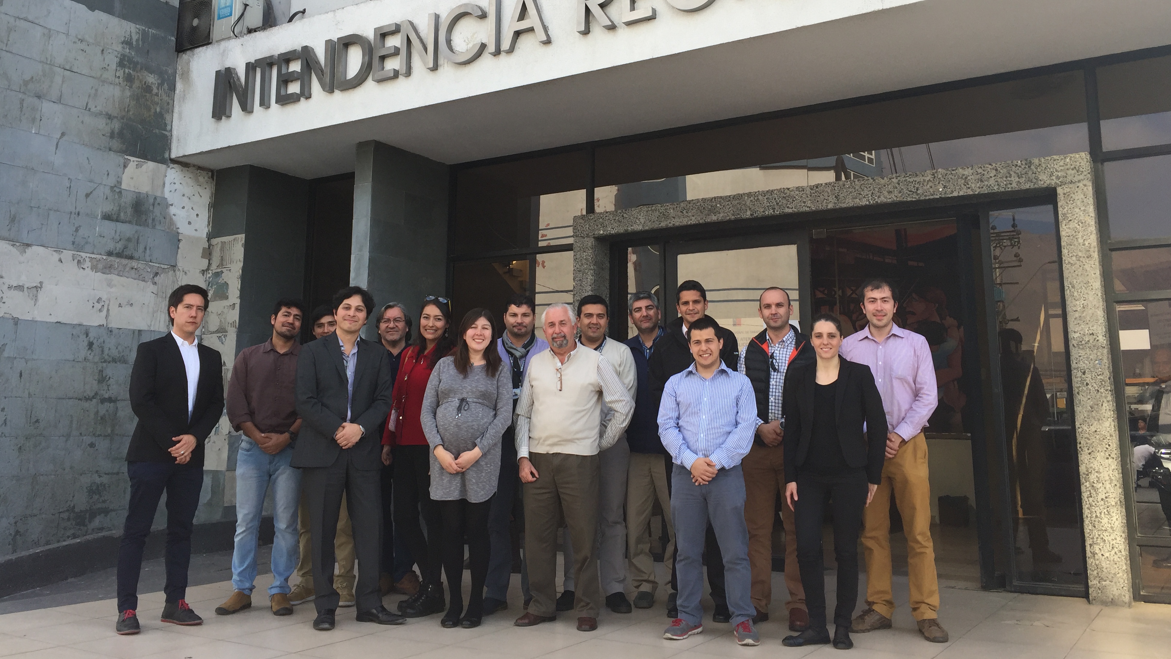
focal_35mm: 32
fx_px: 994
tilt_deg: +10.0
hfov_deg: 61.0
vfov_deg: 36.4
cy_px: 237
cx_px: 584
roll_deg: -0.9
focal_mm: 4.15
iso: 32
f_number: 2.2
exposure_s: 1/542
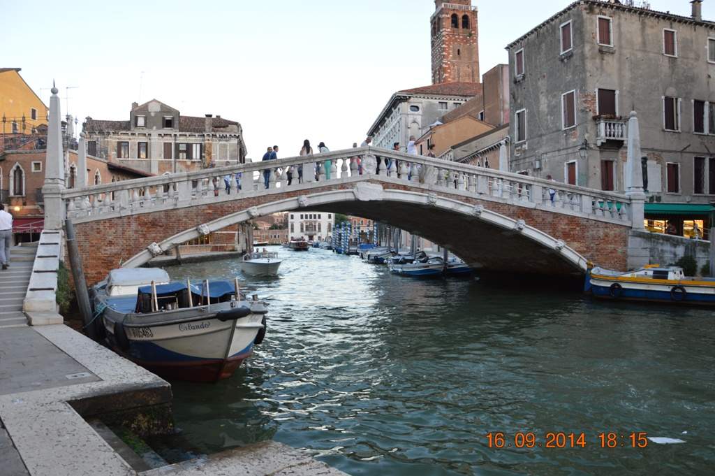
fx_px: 536
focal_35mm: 27
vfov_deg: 47.9
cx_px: 358
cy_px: 238
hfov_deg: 67.4
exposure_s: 1/100
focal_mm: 18
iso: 400
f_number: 5
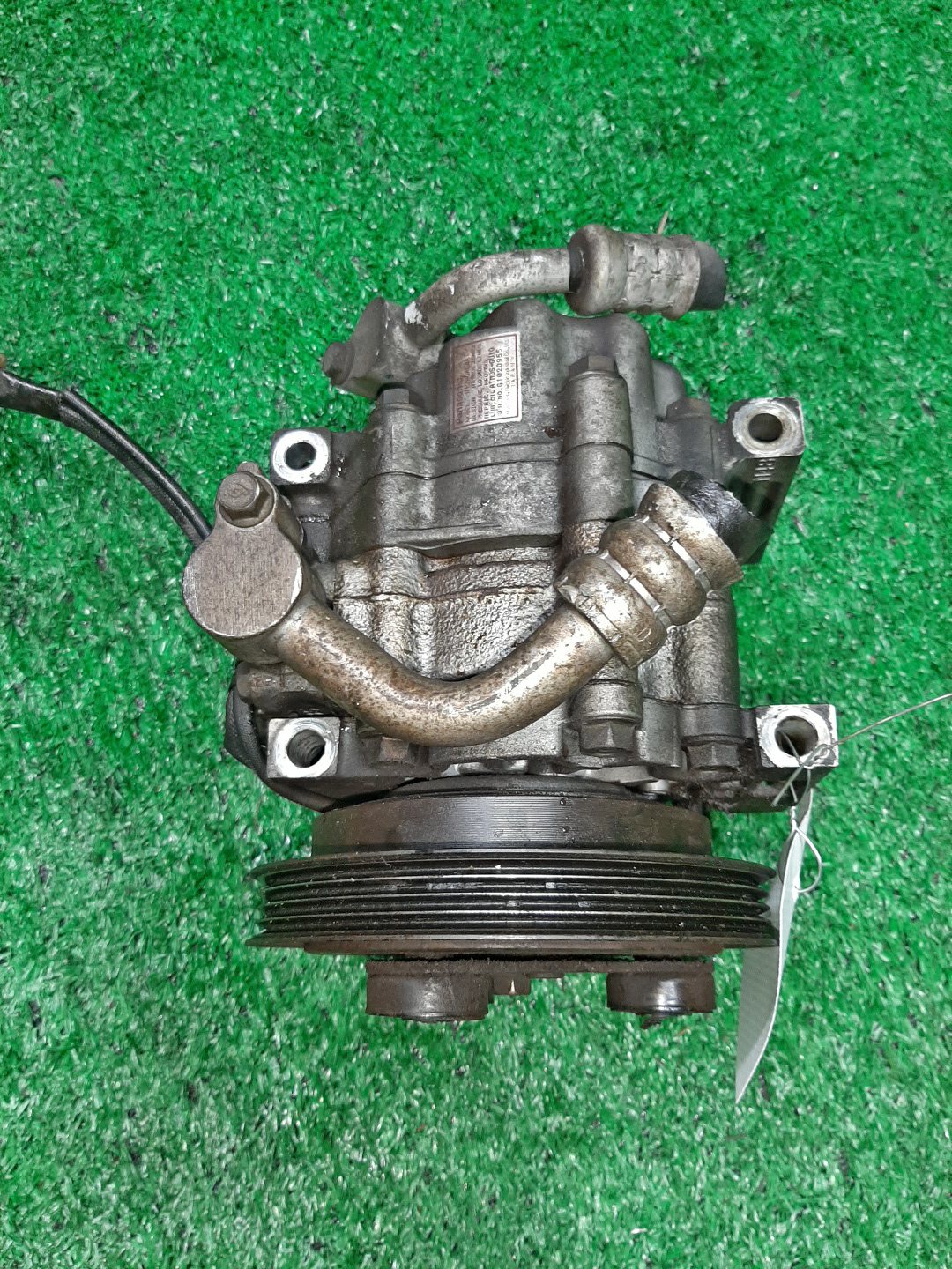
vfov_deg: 67.3
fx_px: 953
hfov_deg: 53.1
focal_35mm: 26
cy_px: 634
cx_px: 476
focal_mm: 3.93
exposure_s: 1/50
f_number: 1.7
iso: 169
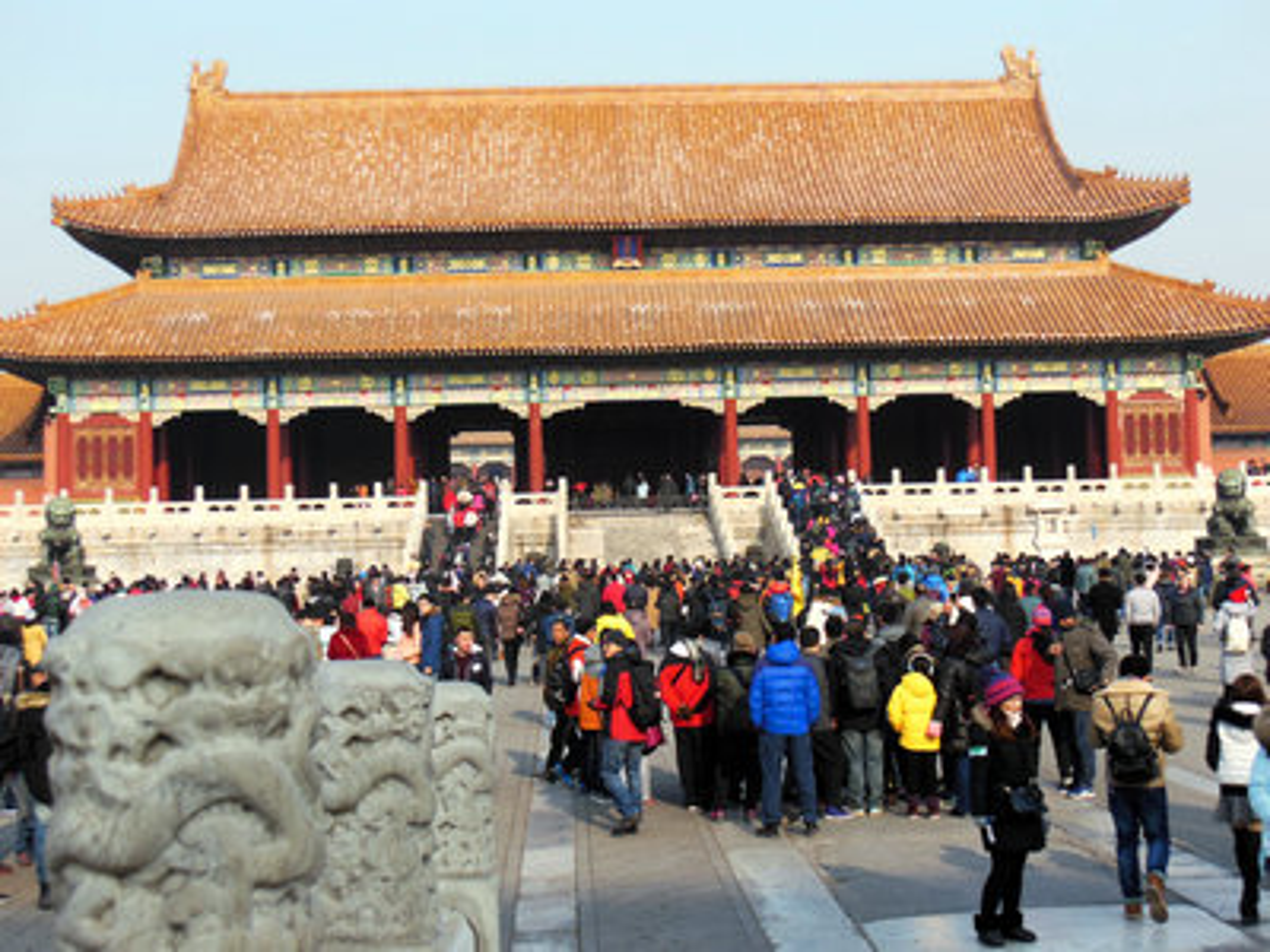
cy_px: 476
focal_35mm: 60
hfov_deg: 32.2
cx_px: 635
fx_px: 2201
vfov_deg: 24.4
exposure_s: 1/320
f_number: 5
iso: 125
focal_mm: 10.7
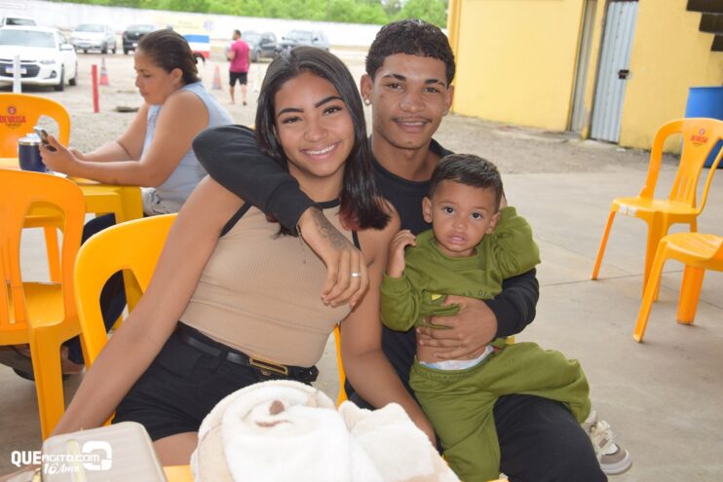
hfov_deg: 49.5
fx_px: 783
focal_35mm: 39
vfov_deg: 34.2
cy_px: 241
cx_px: 362
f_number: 5.6
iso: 160
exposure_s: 1/125
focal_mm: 26
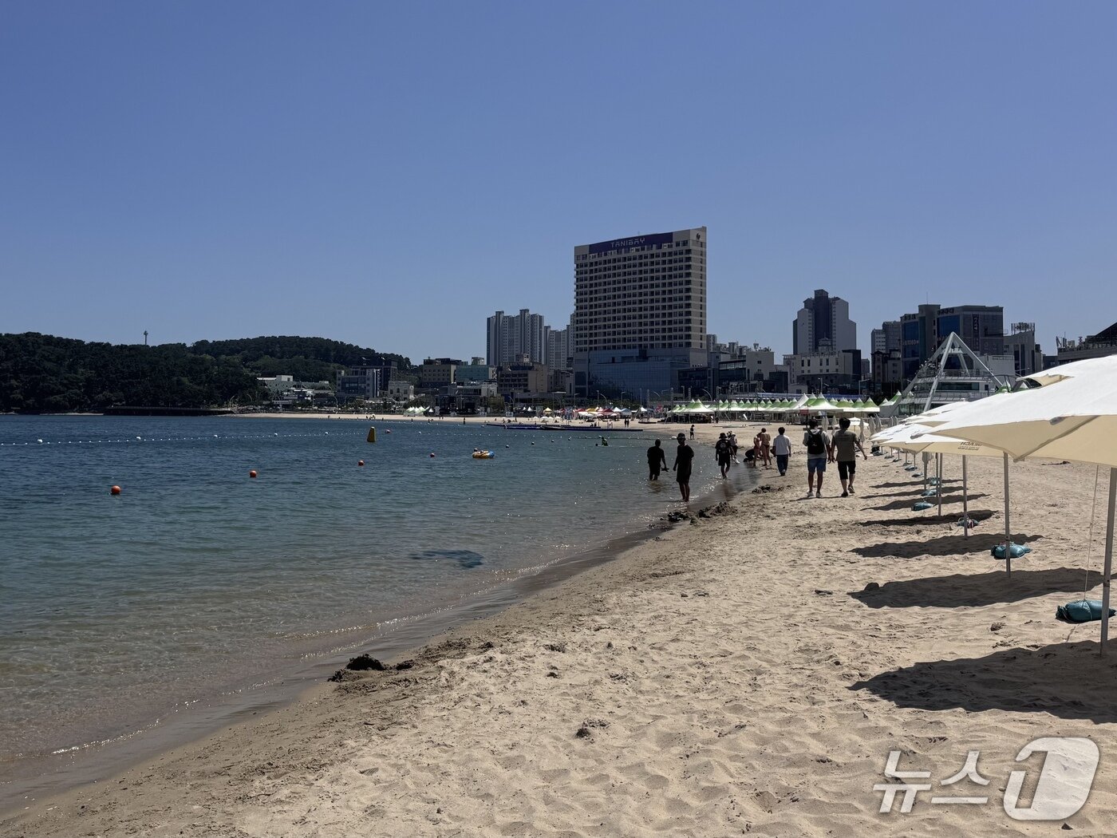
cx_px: 558
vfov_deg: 56.8
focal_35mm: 24
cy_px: 419
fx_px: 774
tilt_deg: +2.8
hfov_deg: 71.6
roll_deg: +1.2
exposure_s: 1/10417
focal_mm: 6.76
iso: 80
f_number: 1.78
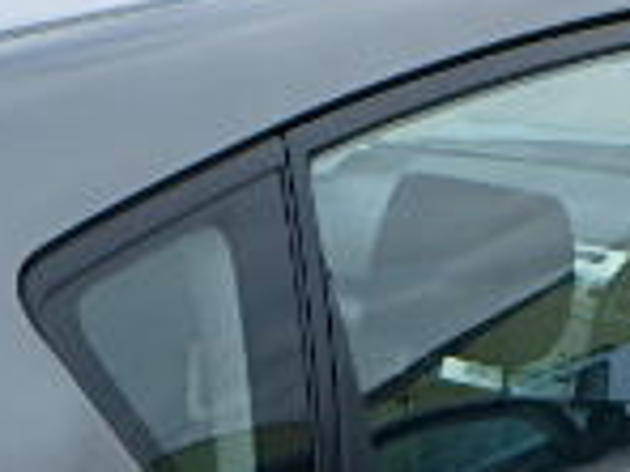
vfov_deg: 10.4
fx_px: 2439
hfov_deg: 14.5
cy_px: 863
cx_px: -21
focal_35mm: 134
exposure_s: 1/400
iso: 125
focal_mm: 5.6
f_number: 4.7
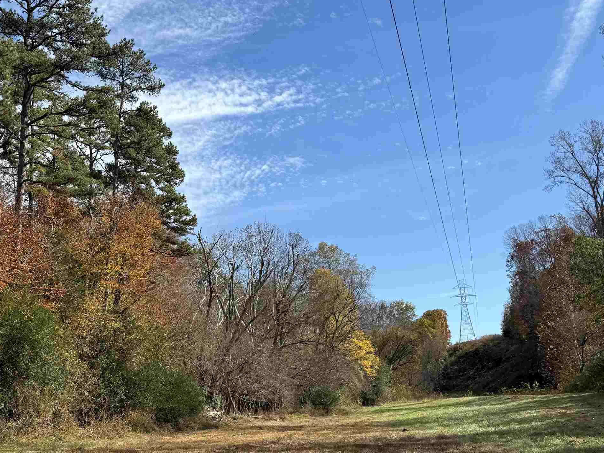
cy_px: 279
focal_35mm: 39
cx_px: 151
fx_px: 681
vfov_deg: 36.6
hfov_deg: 46.2
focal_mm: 6.76
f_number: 1.78
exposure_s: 1/3279
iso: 80
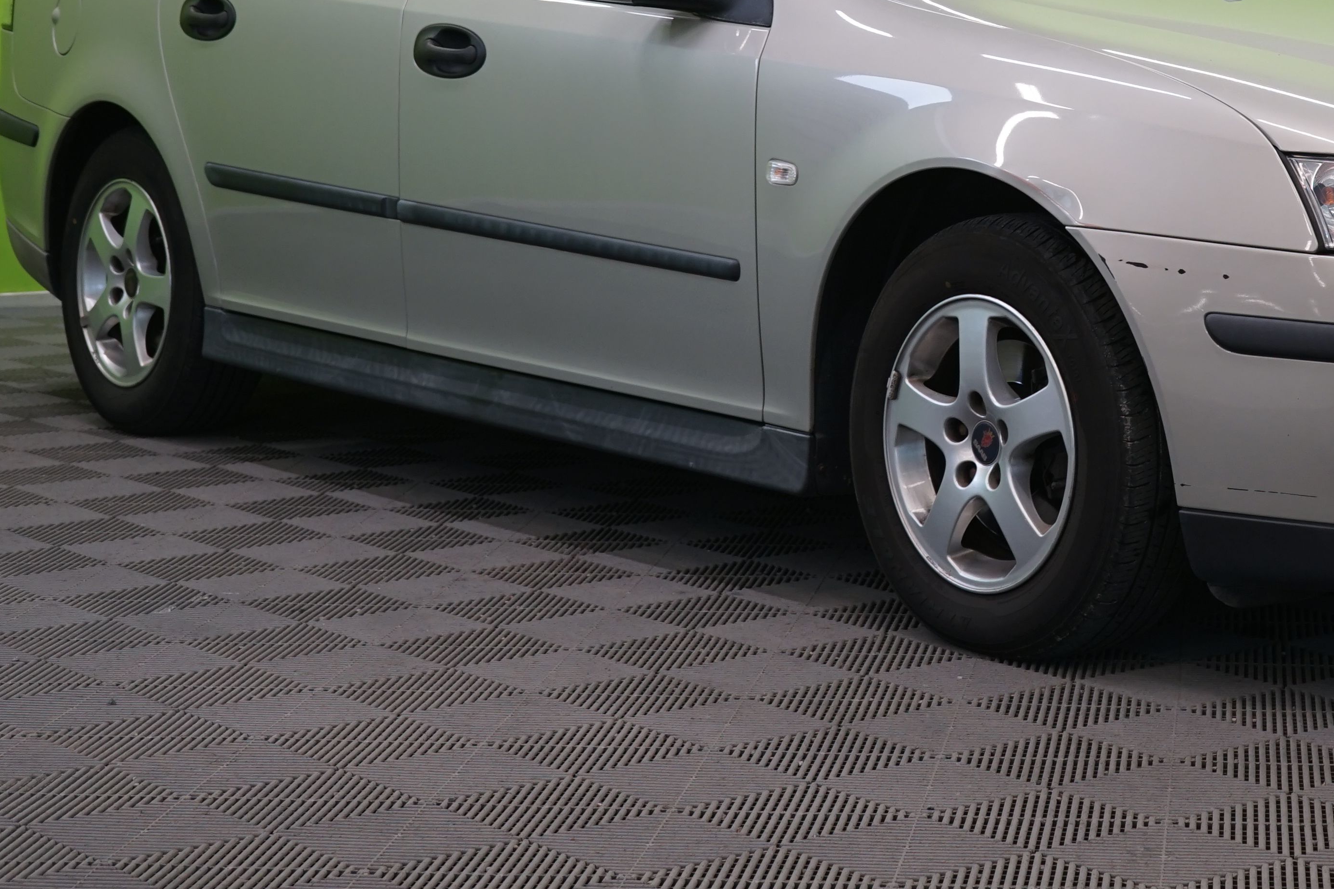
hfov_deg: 23.1
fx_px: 3223
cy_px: 28
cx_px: 1040
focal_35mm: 87
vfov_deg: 15.5
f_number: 5.6
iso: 400
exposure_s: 1/30
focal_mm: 40
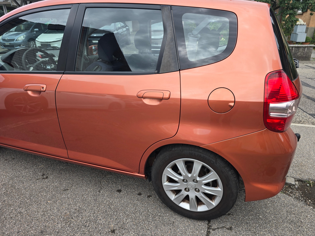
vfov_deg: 58.9
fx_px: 209
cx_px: 158
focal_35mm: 23
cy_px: 118
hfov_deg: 73.9
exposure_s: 1/390
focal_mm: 6.3
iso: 12
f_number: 1.7
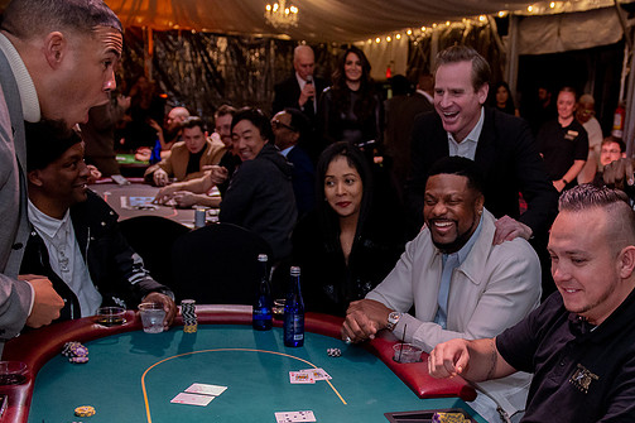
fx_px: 829
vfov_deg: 28.2
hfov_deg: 41.3
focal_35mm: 47
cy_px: 319
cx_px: 434
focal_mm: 27
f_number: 3.2
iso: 3200
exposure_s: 1/1250
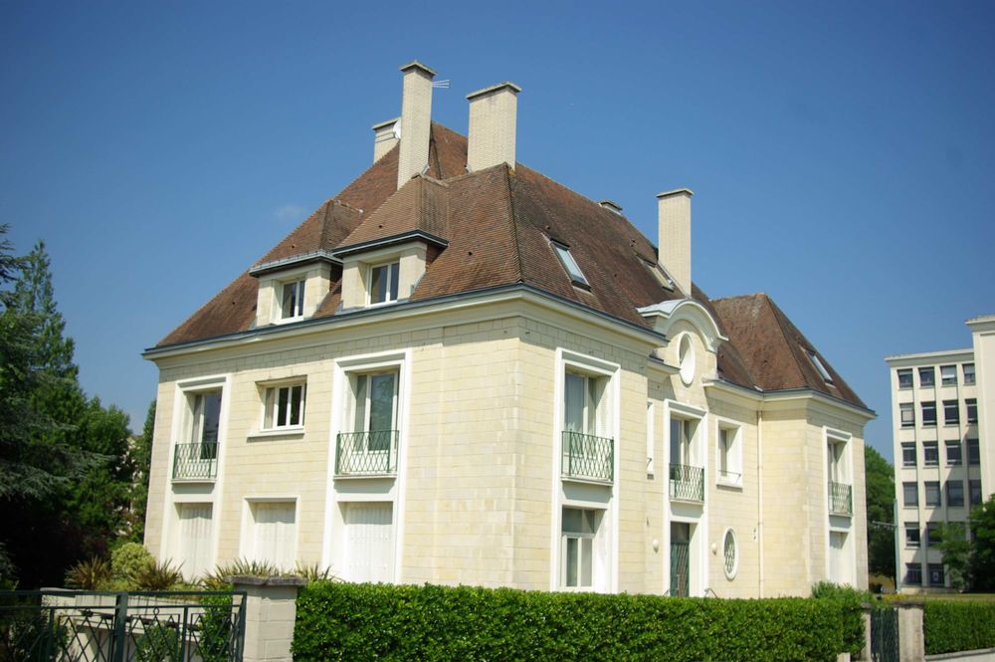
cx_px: 498
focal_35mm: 36
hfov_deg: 53.2
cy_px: 331
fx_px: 994
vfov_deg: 36.8
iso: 100
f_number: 4
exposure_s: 1/1000
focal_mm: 24
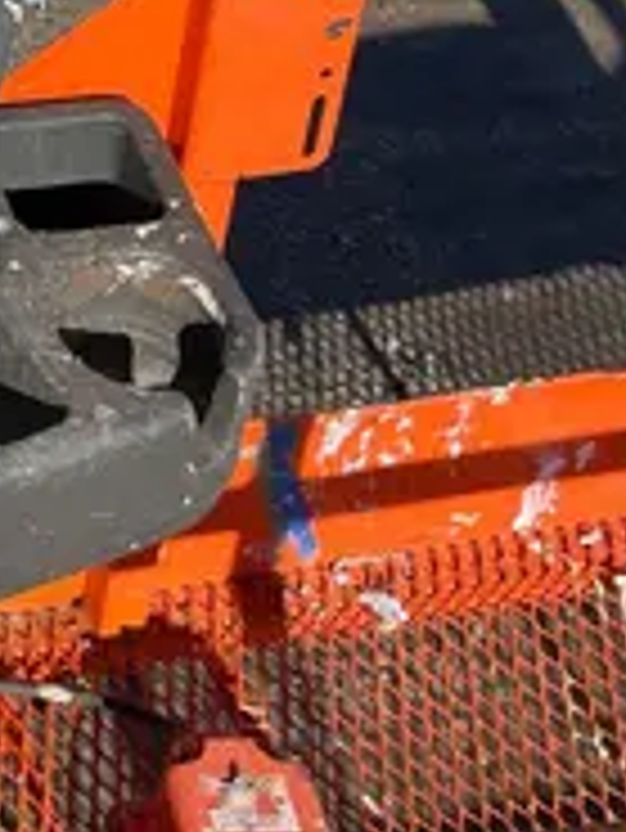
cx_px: -383
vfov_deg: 18.3
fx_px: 2481
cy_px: -106
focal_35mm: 103
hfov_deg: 13.4
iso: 32
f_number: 1.6
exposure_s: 1/3731
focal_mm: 4.2
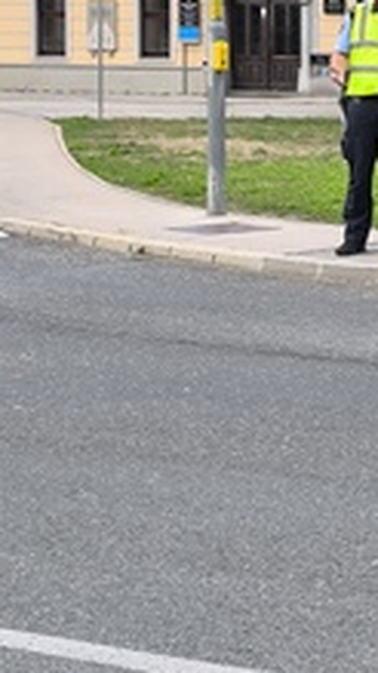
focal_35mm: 120
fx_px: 2141
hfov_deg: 10.0
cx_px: 378
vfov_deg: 17.7
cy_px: 138
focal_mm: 6.14
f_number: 1.65
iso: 64
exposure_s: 1/100
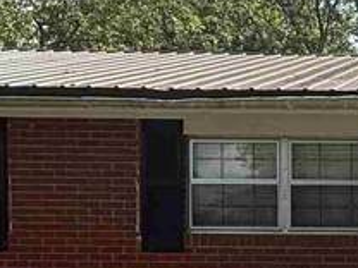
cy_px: 321
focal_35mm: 86
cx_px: 549
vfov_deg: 16.5
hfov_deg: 19.6
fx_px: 889
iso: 50
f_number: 2.2
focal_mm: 2.22
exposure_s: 1/590
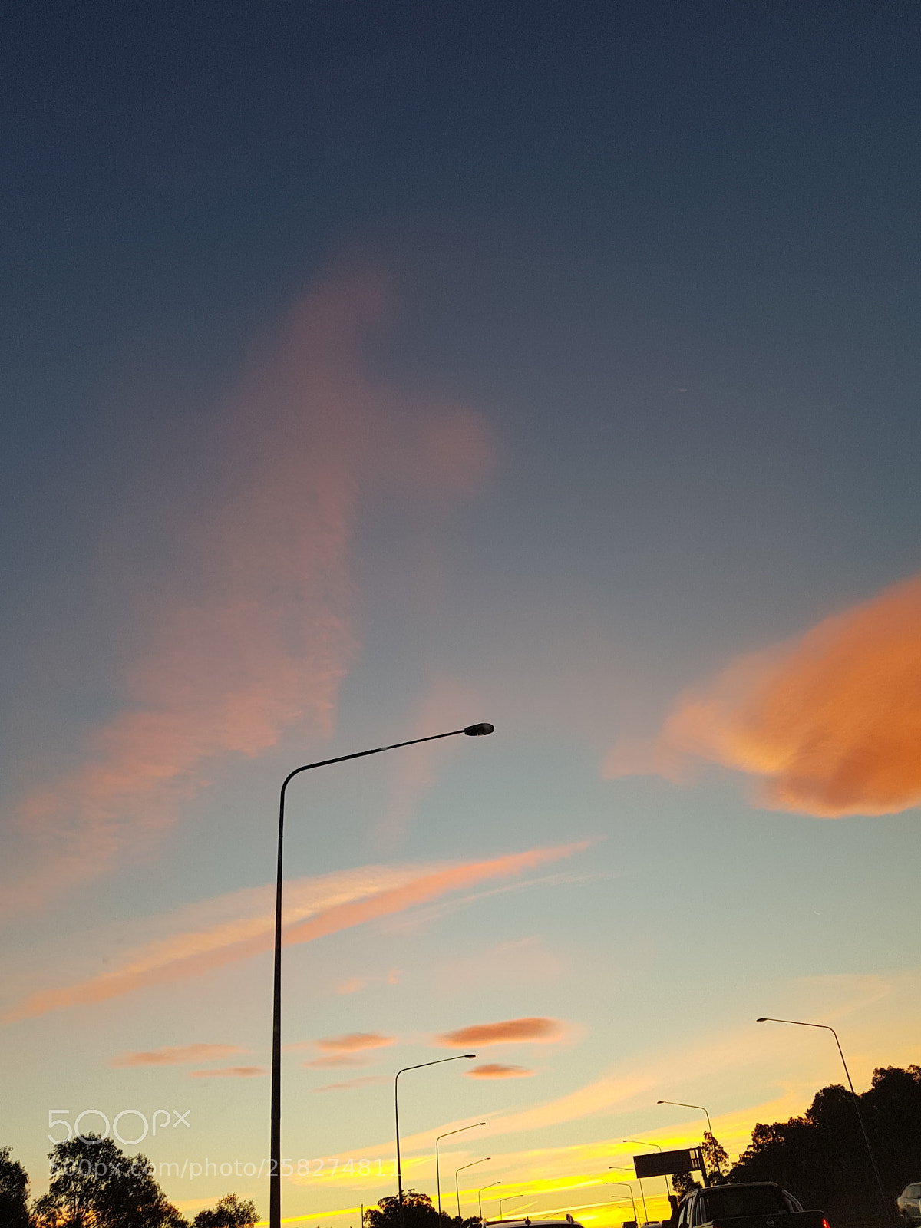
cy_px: 614
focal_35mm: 26
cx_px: 460
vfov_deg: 67.3
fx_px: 922
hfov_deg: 53.1
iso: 40
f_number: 1.7
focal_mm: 4.2
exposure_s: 1/100
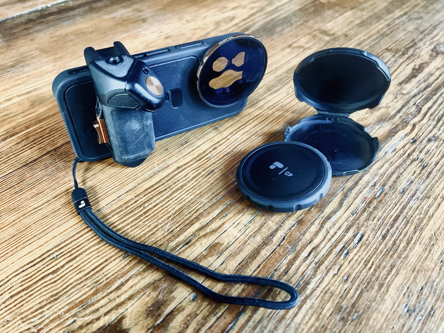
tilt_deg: -46.0
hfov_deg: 67.3
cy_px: 166
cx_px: 222
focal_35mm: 26
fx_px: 333
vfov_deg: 53.1
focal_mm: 5.7
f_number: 1.5
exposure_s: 1/25
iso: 400
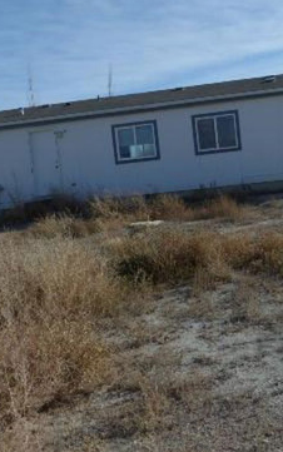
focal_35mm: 47
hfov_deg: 27.4
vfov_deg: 42.6
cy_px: 233
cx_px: 124
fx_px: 579
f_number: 3.3
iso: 80
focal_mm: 4.3
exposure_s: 1/800
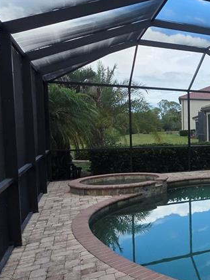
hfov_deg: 29.1
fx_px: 300
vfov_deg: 50.1
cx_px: 290
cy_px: 150
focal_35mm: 37
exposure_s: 1/607
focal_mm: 2.2
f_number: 1.9
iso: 40
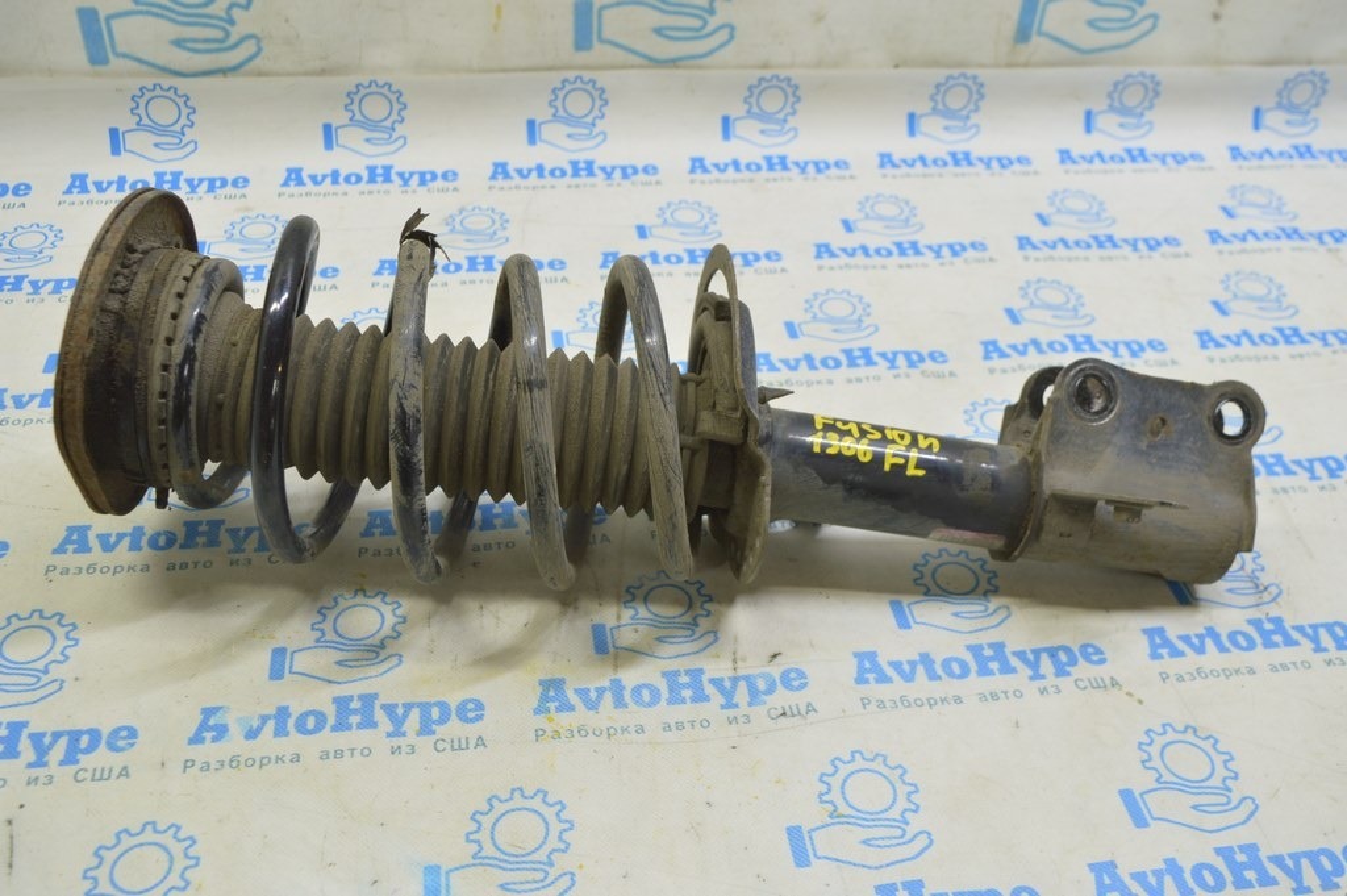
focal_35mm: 36
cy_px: 448
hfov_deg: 53.2
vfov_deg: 36.8
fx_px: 1346
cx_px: 674
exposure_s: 1/20
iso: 400
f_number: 5.6
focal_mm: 24
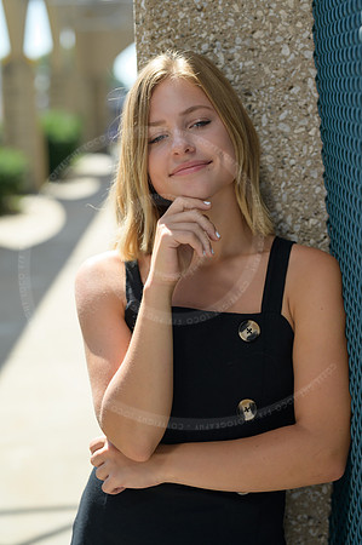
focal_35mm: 85
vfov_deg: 23.9
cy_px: 272
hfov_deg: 16.0
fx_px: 1285
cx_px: 181
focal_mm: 85
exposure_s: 1/800
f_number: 3.2
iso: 160
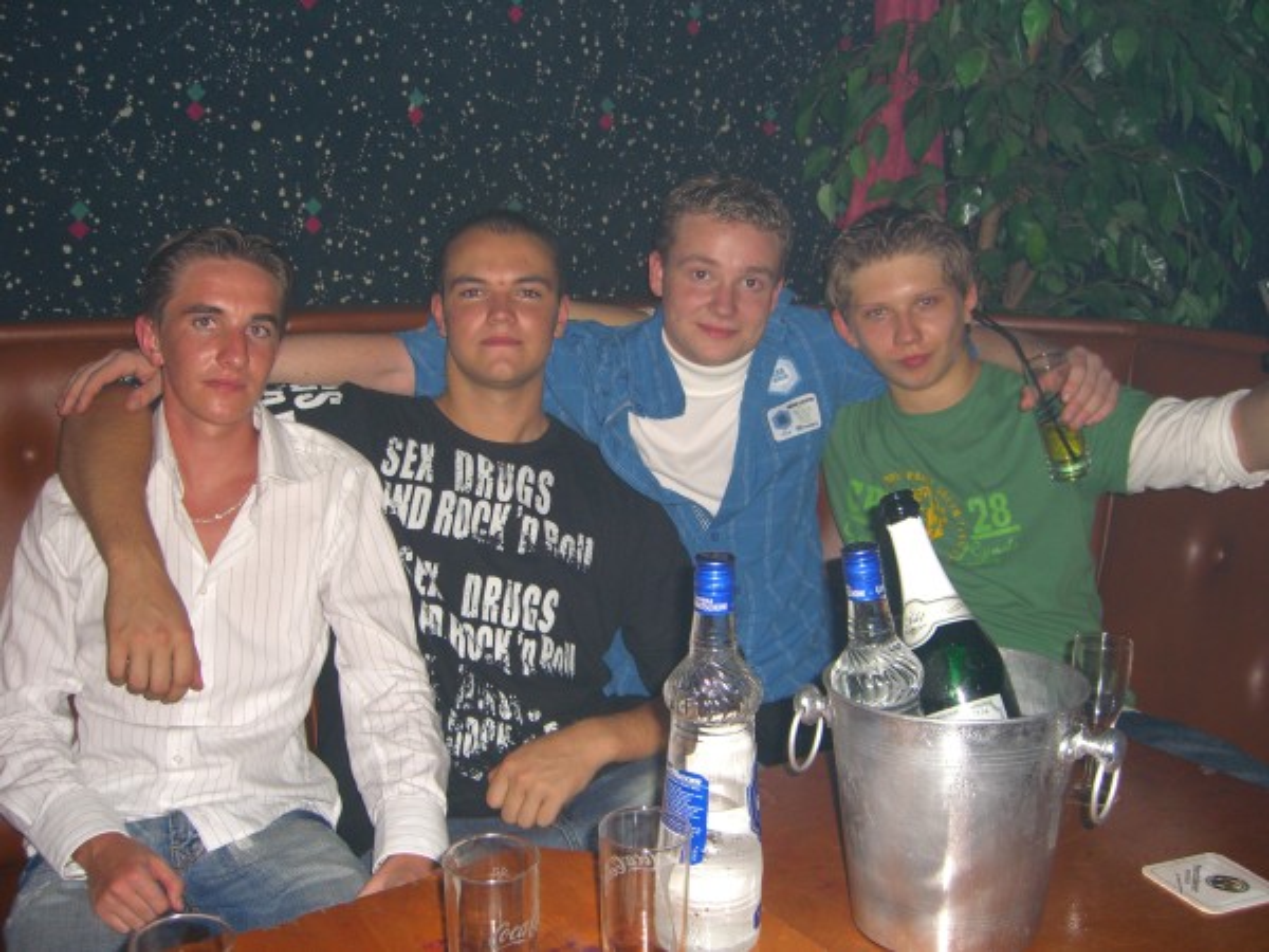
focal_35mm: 38
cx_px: 634
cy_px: 476
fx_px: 1393
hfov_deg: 49.0
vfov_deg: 37.7
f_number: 2.8
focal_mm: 7.9
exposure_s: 1/60
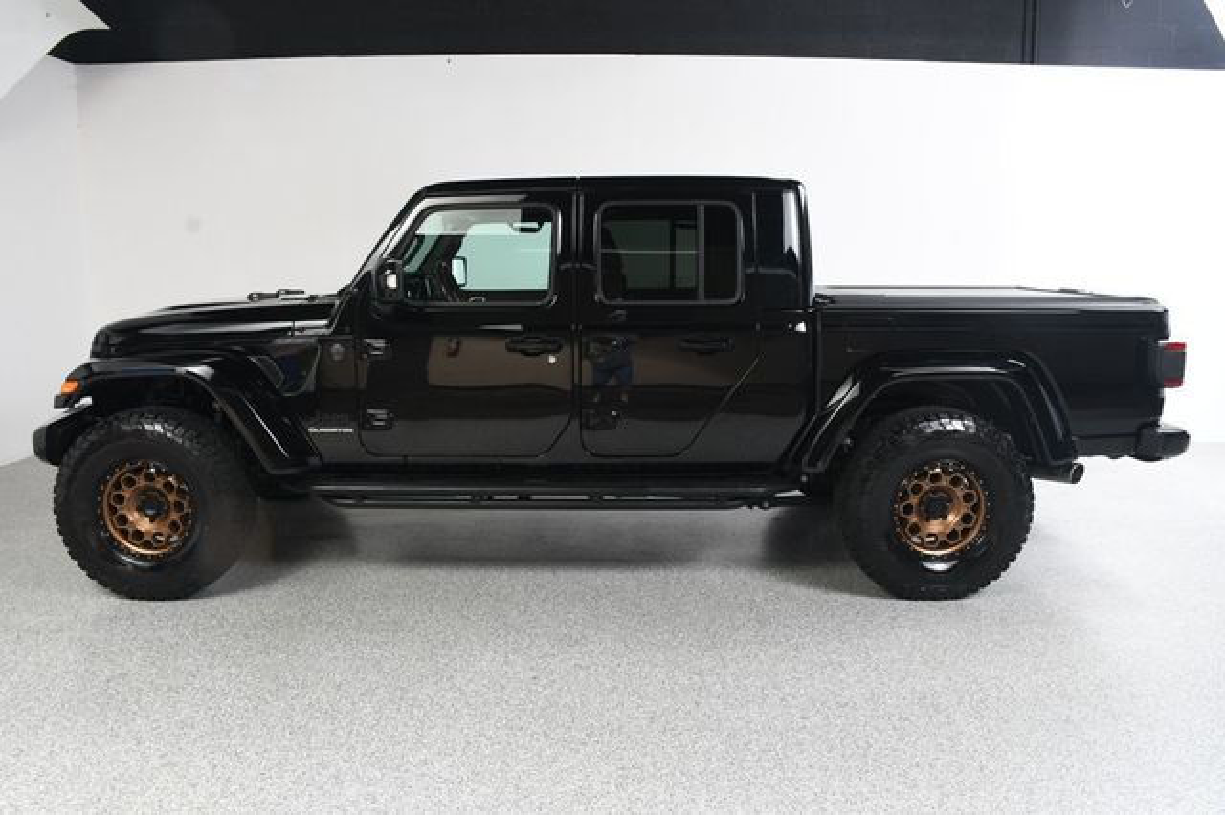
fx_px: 918
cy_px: 408
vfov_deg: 47.9
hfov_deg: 67.4
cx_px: 612
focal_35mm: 27
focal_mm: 18
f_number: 9
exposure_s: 1/160
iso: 160
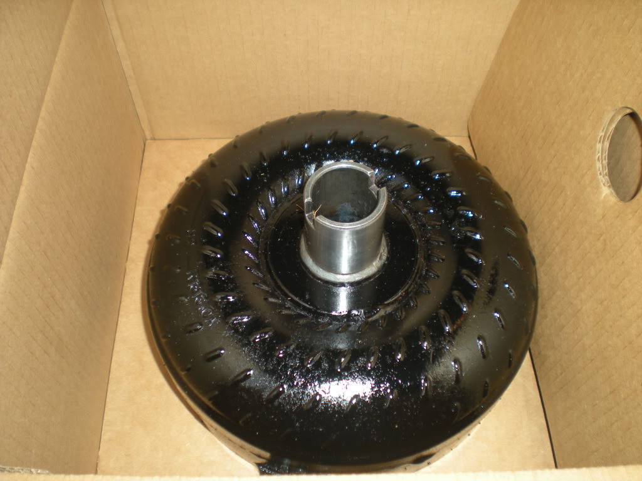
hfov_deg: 49.0
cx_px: 321
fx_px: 705
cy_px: 240
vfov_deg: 37.7
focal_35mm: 38
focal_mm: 6.3
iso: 64
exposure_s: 1/60
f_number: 3.1
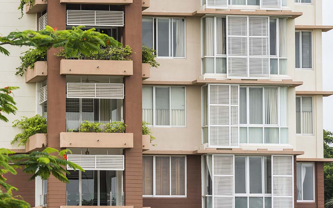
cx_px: 166
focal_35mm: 205
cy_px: 104
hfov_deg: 10.2
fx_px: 1860
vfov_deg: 6.4
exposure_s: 1/250
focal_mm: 200
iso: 200
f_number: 11
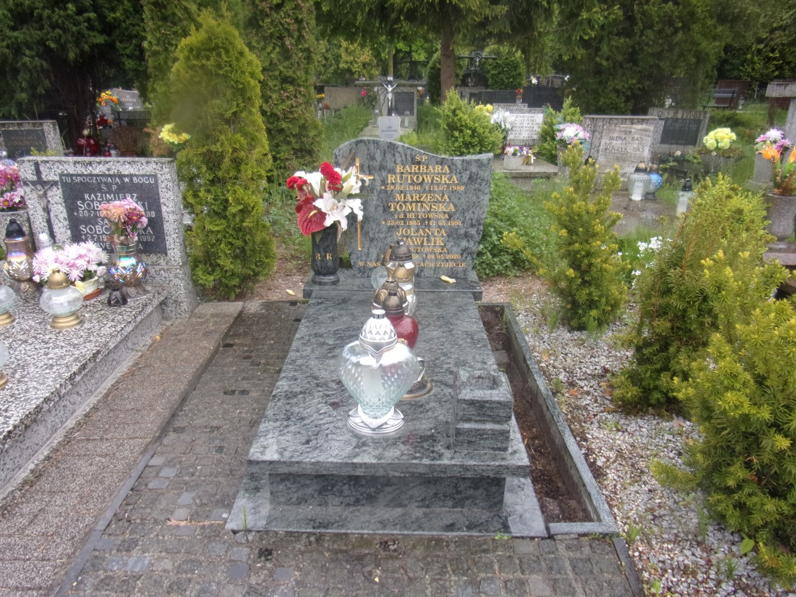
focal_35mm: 24
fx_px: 552
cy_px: 298
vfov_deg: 56.8
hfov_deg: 71.6
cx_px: 398
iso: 80
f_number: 3.3
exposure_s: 1/100
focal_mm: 4.3
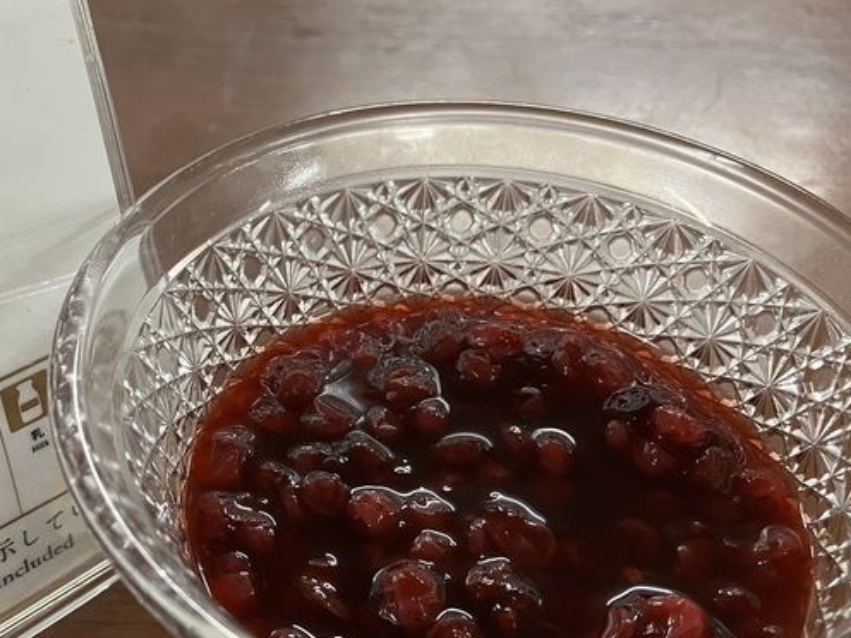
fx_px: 1131
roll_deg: -0.6
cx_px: 260
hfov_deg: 40.5
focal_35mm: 46
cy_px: 330
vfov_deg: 31.5
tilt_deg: -40.8
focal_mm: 3.99
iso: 100
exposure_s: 1/50
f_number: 1.8
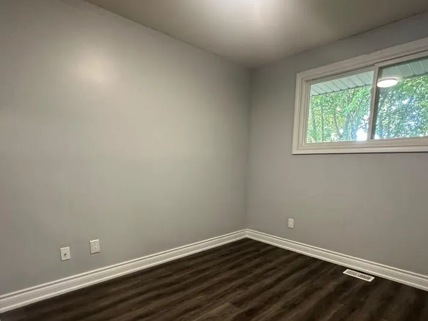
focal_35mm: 20
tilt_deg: -8.0
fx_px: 247
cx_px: 230
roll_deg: -0.9
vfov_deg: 64.5
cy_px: 210
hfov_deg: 81.6
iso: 250
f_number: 2.2
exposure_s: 1/60
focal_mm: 2.22
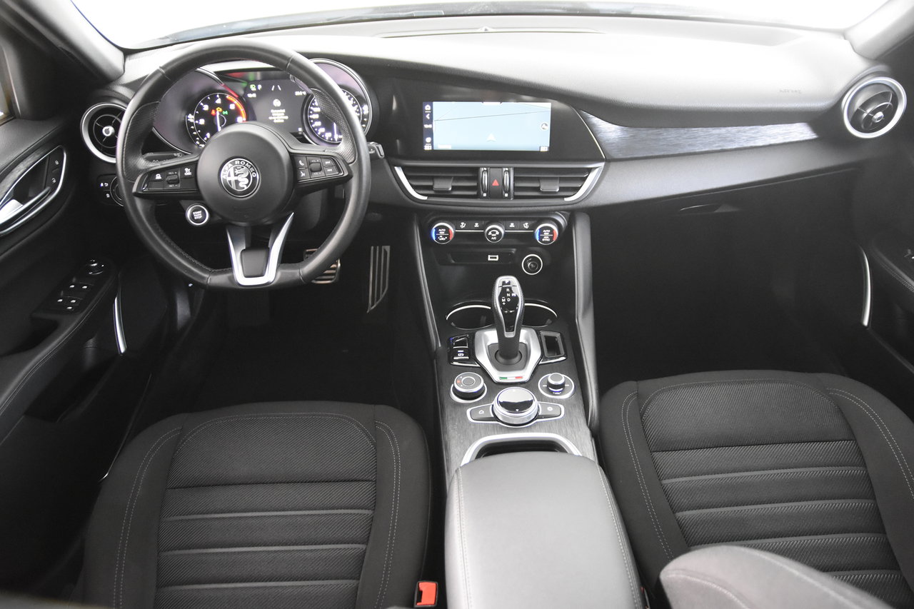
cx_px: 457
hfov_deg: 70.4
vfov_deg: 50.4
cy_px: 304
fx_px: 647
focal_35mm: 26
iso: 4500
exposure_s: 1/25
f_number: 2.8
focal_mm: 17
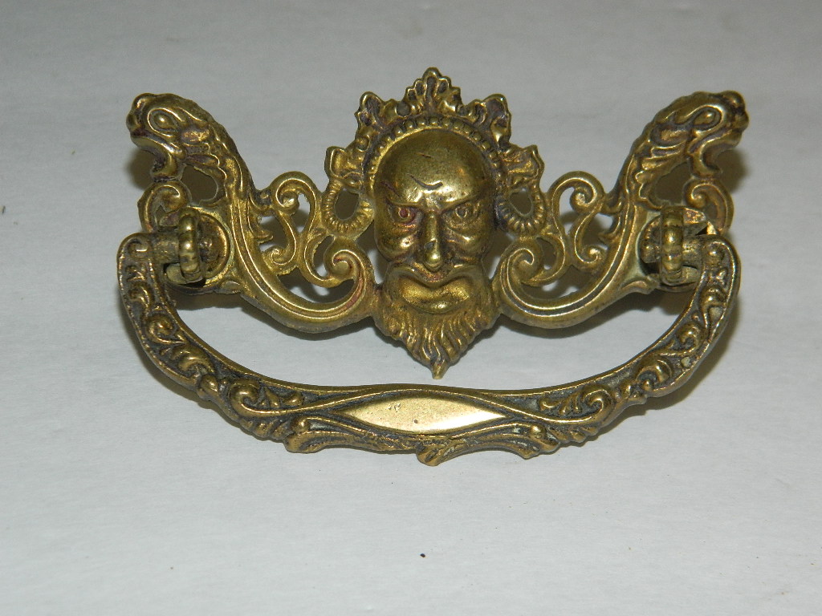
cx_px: 411
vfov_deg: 14.4
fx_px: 2446
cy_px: 308
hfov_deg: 19.1
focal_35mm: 103
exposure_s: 1/30
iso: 200
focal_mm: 18.6
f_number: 4.5
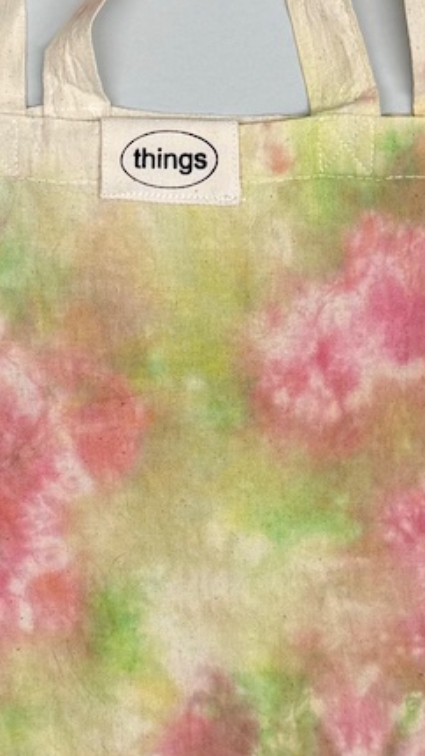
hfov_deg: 16.5
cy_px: 427
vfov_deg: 28.9
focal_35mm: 73
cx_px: 186
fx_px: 1462
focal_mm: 6.76
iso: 80
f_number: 1.78
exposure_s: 1/488
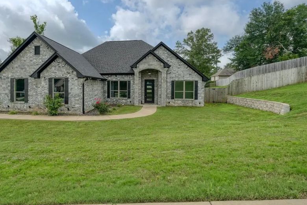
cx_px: 113
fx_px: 179
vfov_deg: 59.2
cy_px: 88
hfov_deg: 79.6
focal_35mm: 21
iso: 400
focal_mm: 16
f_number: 10
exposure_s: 1/25
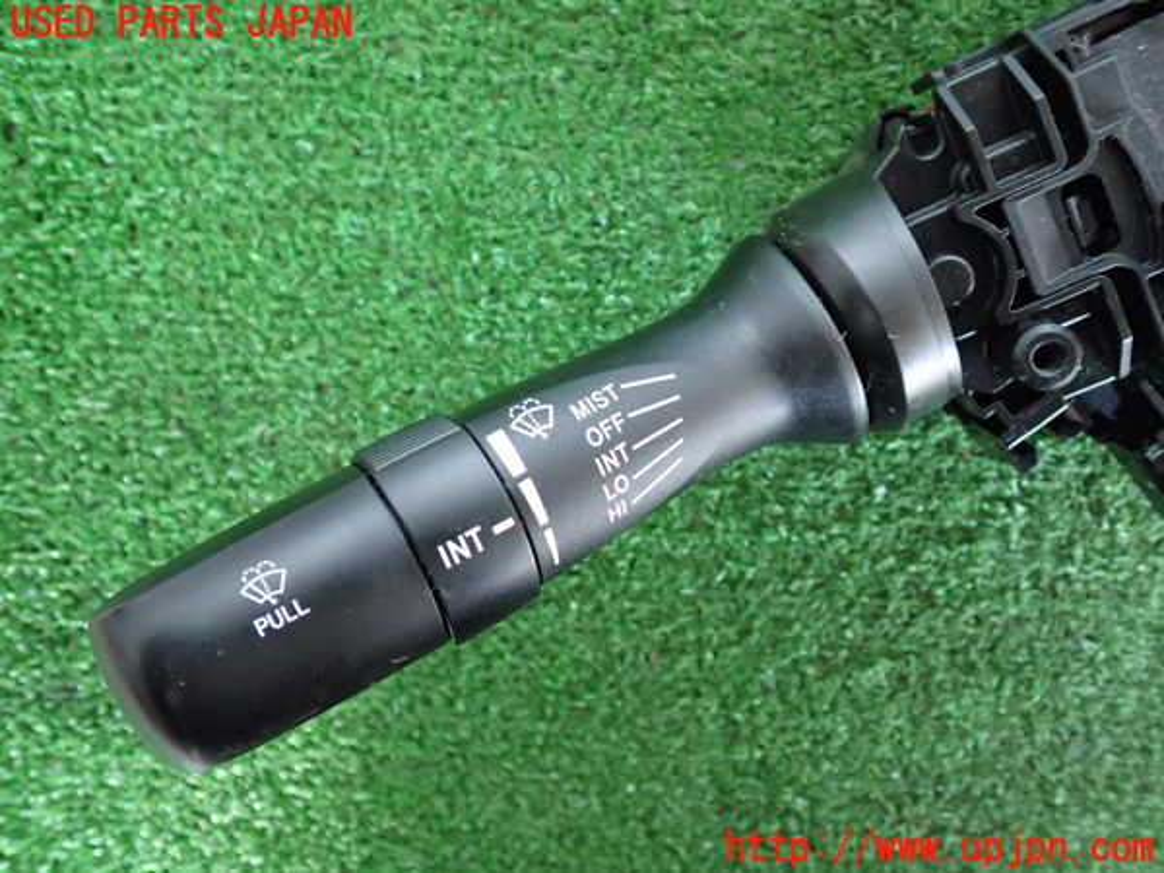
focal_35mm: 32
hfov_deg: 56.8
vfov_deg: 44.2
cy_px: 436
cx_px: 582
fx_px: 1076
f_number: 2.4
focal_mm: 5.79
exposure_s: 1/30
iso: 640
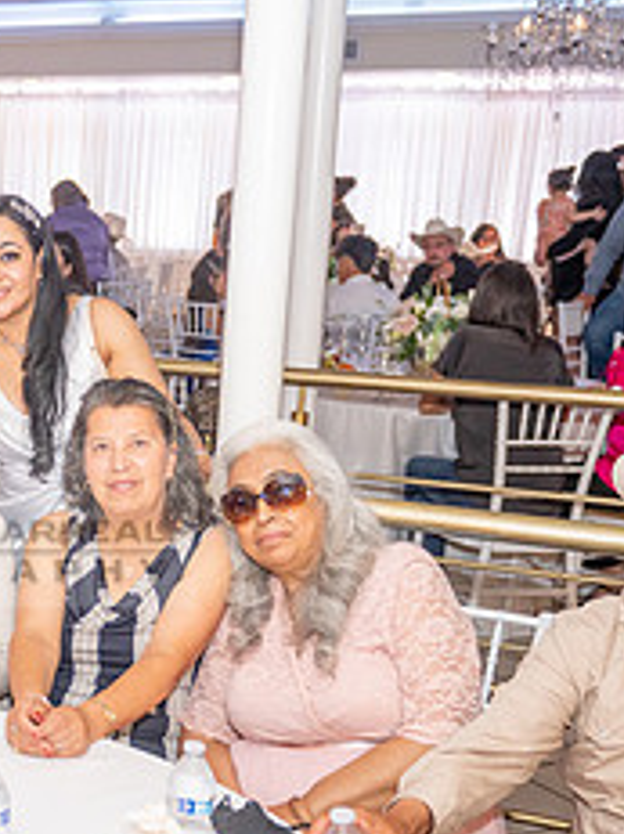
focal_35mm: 58
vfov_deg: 33.1
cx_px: -108
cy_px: 522
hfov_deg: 23.3
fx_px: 1395
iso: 800
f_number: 3.2
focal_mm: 24
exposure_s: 1/160
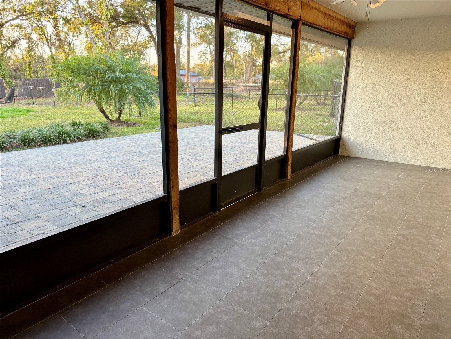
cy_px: 170
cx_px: 226
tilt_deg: -15.9
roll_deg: -0.7
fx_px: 313
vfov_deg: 56.8
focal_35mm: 24
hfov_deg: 71.6
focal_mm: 6.76
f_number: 1.78
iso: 125
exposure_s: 1/120
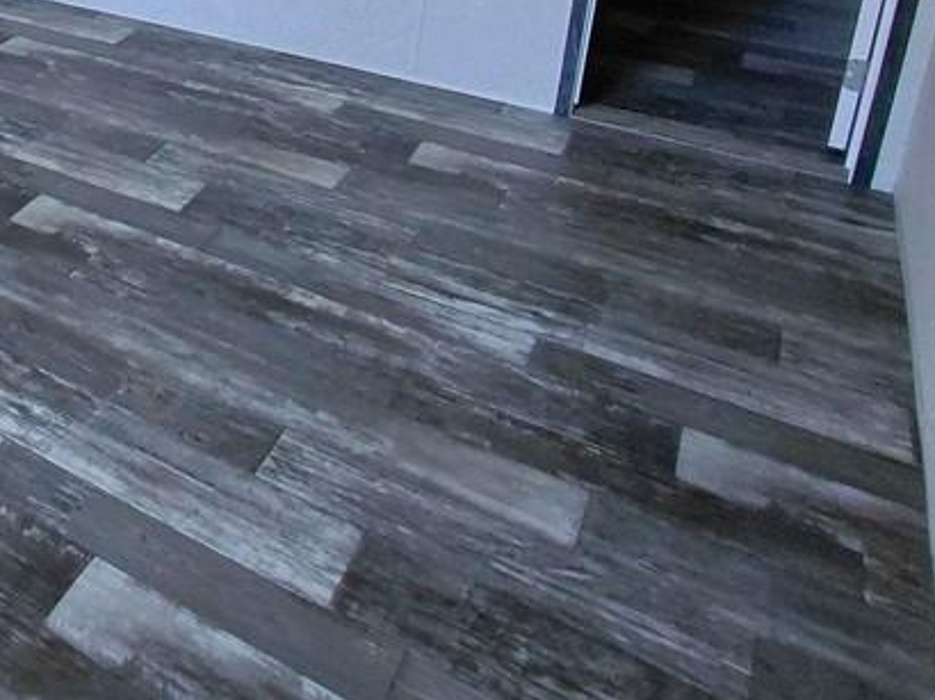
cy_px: -48
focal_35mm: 40
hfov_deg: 38.3
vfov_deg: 32.2
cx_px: -109
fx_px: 1080
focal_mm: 1.64
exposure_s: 1/60
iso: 200
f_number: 2.2
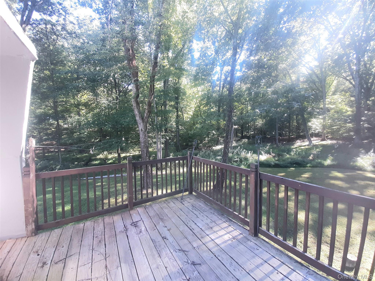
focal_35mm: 13
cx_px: 188
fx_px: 141
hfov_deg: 106.2
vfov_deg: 89.9
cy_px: 140
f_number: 2.2
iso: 64
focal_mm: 1.42
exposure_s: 1/60.2
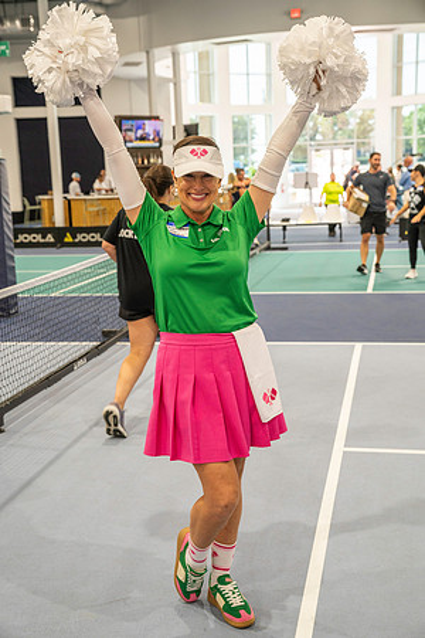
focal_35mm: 50
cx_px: 212
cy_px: 319
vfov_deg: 39.6
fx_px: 885
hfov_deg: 27.0
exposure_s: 1/160
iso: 1250
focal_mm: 50
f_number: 4.5
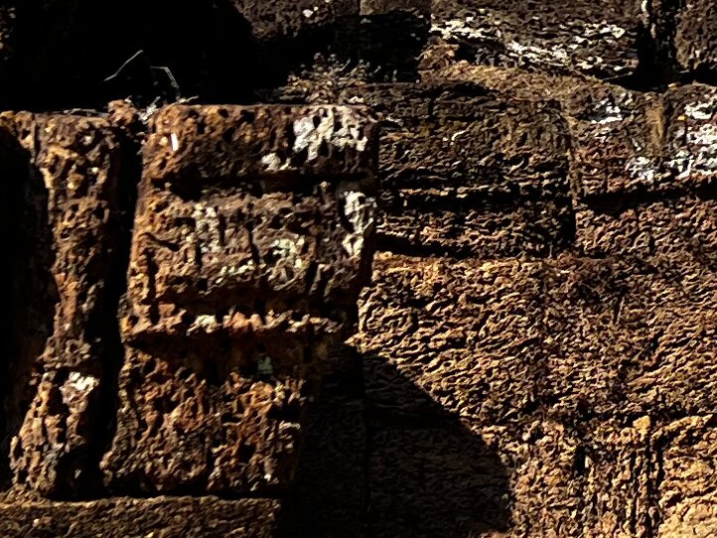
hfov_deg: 12.7
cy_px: -118
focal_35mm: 144
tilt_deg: +3.1
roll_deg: +1.6
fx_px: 2984
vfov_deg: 10.1
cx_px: 1184
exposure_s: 1/2513
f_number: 1.5
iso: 50
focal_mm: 5.7
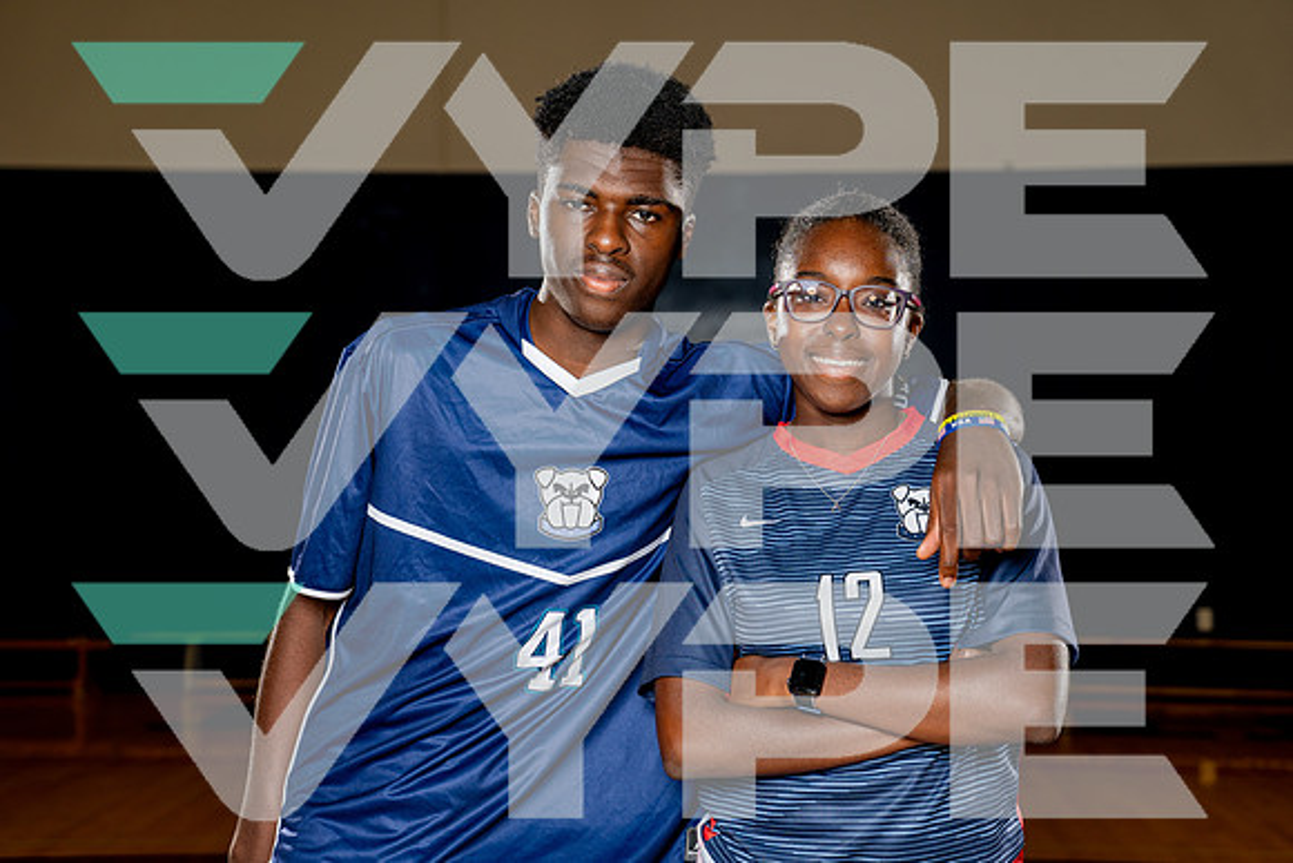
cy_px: 432
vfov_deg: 21.5
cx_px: 646
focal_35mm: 63
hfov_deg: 31.8
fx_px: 2270
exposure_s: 1/250
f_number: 4
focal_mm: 63
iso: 100
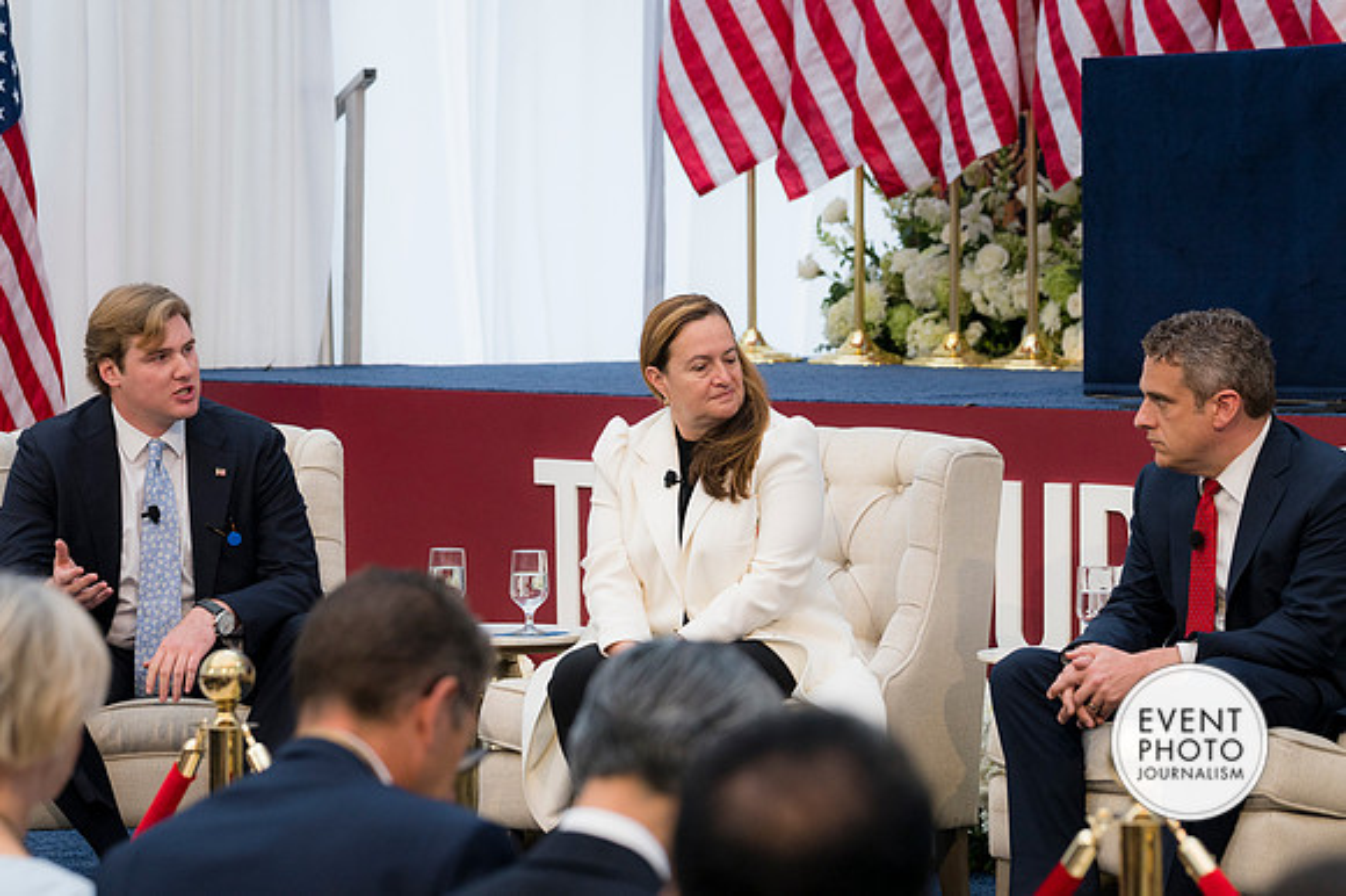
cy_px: 448
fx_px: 5493
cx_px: 673
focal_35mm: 147
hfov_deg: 14.0
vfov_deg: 9.3
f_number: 4
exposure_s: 1/160
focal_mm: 98
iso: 280
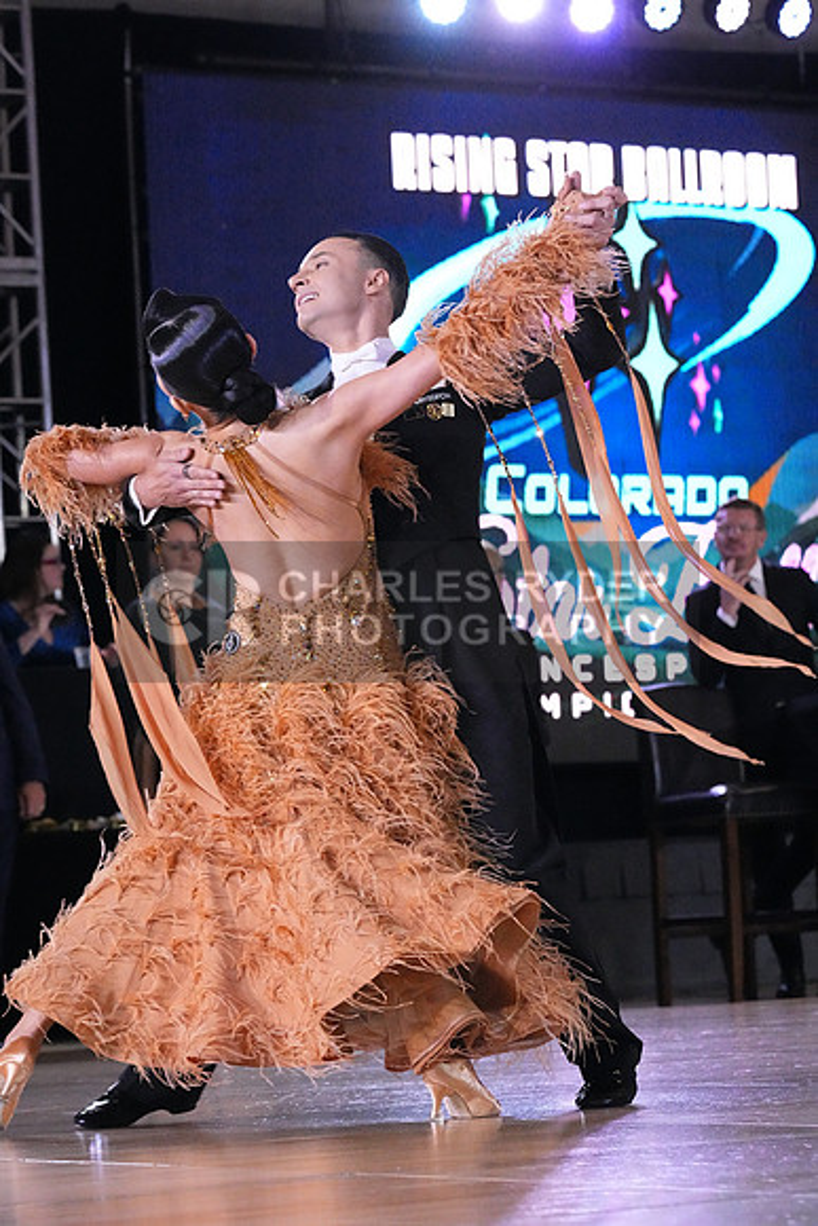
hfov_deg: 10.6
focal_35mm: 130
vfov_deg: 15.8
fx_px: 4428
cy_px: 613
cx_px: 409
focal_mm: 130
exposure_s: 1/400
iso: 20000
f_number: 7.1
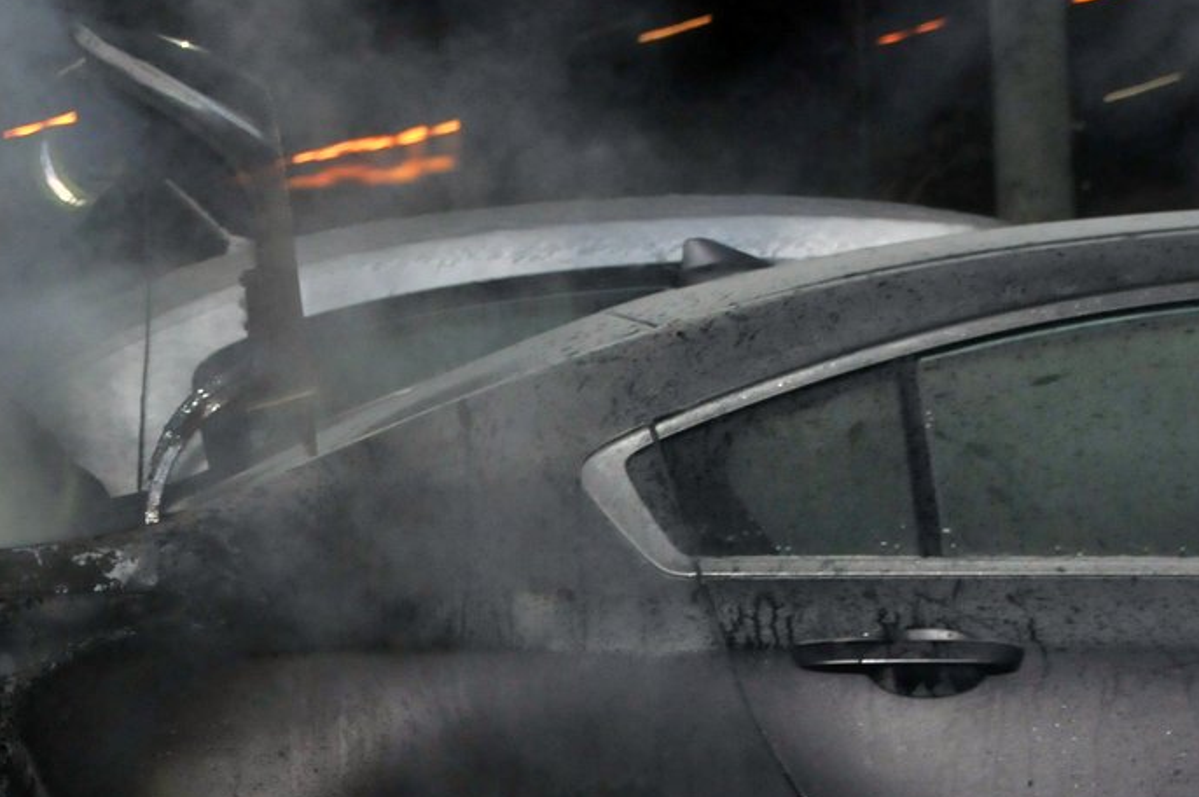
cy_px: 658
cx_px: 40
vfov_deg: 7.5
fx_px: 6056
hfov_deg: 11.2
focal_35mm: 182
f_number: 7.1
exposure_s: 1/60
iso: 800
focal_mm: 52
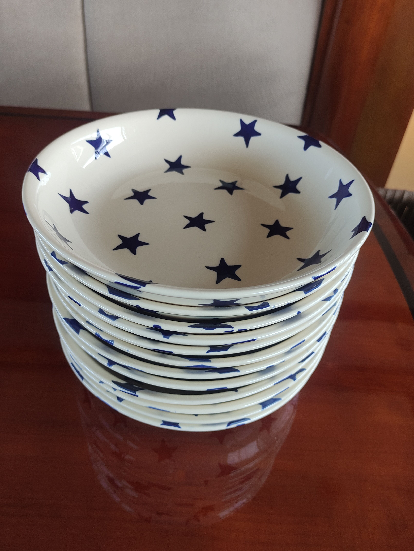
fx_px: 430
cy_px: 265
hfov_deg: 51.4
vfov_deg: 65.3
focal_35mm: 27
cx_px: 196
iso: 222
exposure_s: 1/50
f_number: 1.89
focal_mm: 5.43
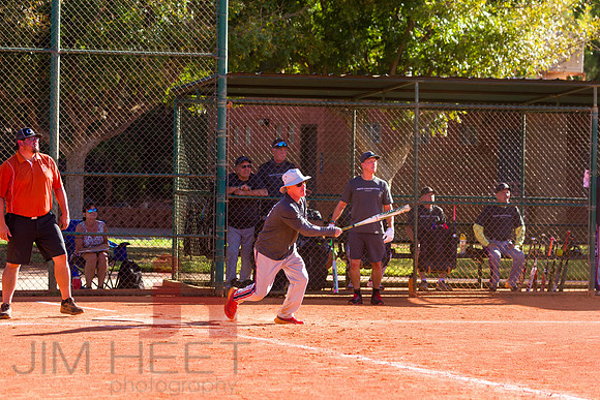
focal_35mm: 174
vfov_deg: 7.9
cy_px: 201
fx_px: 2907
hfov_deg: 11.8
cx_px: 315
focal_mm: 160
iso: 400
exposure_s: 1/1250
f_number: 5
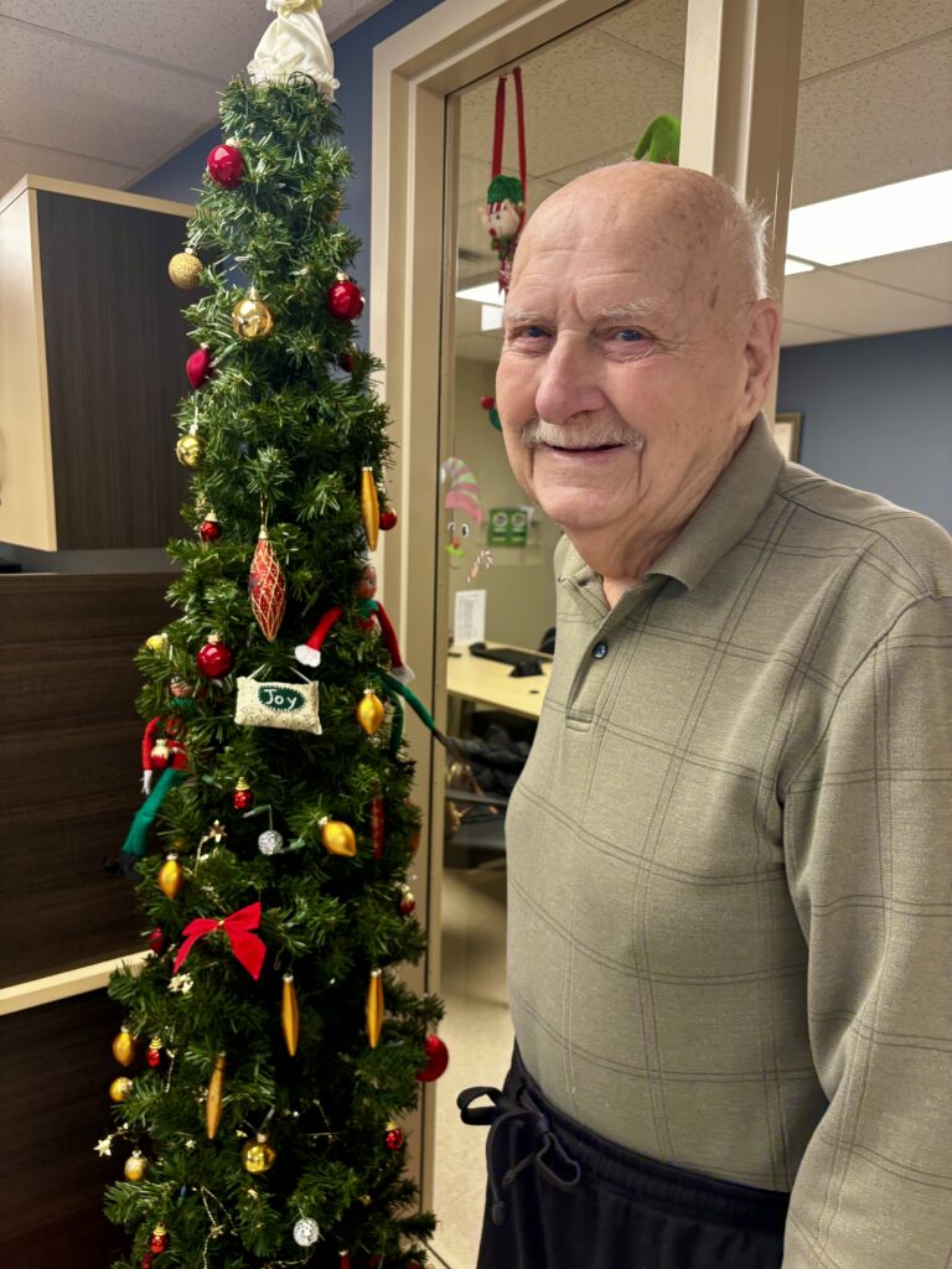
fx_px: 953
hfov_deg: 53.1
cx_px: 476
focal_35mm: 26
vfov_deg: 67.3
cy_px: 634
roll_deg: -1.9
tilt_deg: -8.0
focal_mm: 5.96
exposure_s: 1/60
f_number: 1.6
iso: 100
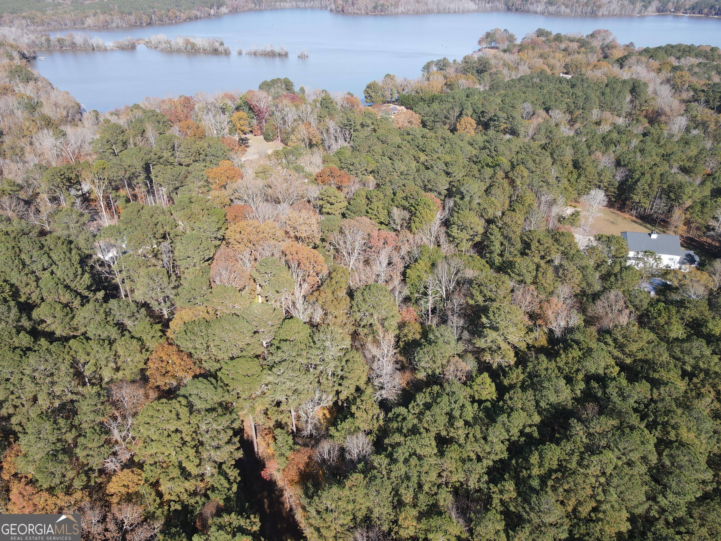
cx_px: 360
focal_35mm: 24
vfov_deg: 56.8
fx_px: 500
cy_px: 270
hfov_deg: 71.6
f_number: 2.8
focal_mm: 4.5
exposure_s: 1/320
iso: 100
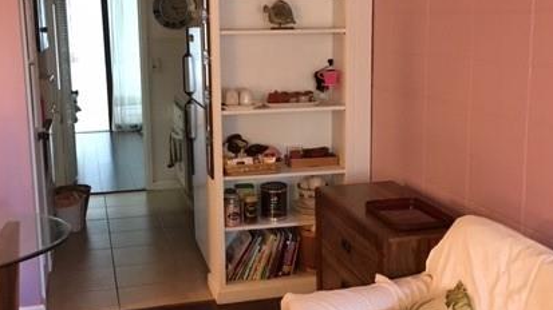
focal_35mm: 49
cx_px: 270
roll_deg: -0.4
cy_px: 143
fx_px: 718
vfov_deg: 24.4
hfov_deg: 42.1
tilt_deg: -8.6
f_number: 2.2
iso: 50
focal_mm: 4.15
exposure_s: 1/4
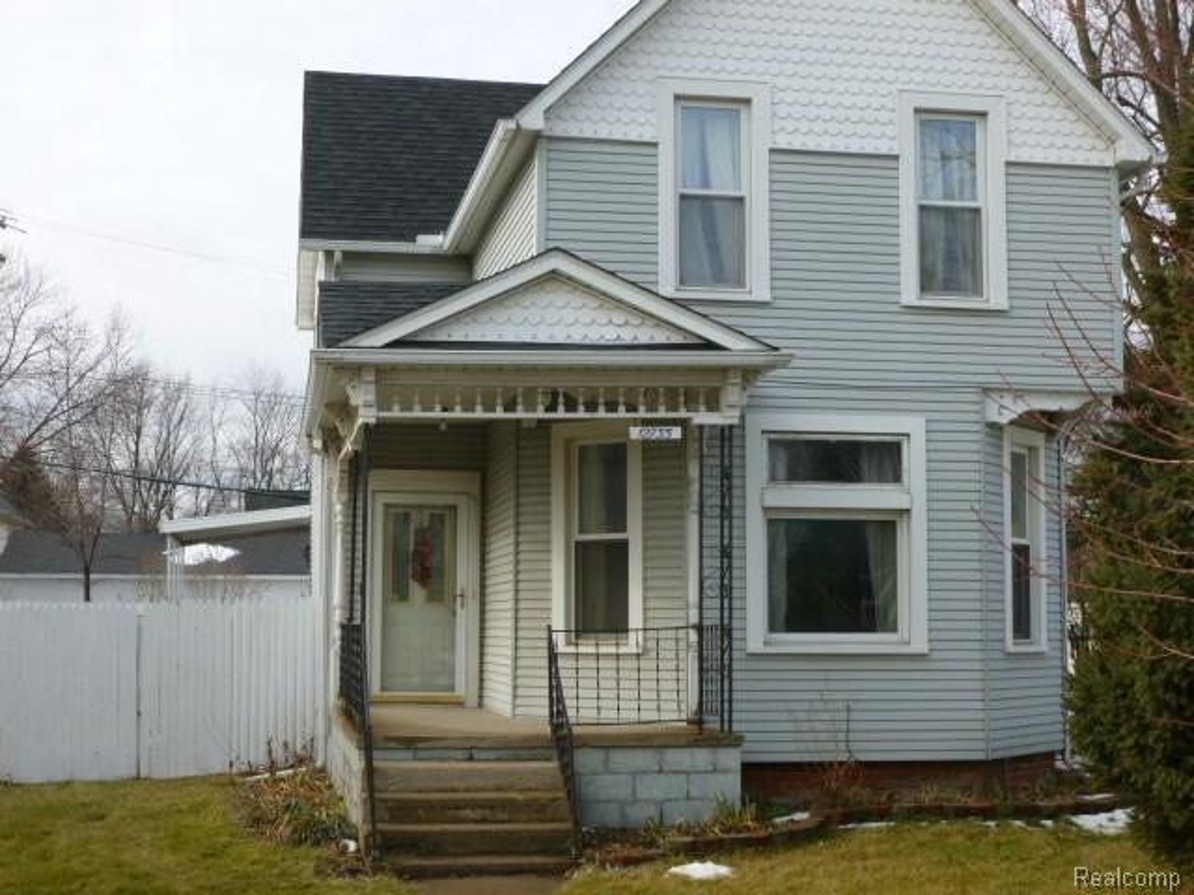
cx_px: 597
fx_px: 1725
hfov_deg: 38.2
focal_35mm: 50
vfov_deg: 29.1
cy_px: 448
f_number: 3.9
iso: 100
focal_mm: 9
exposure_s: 1/400
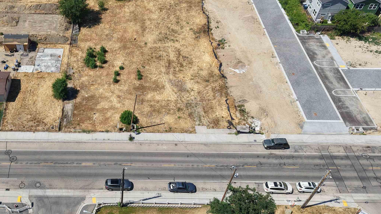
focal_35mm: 39
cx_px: 111
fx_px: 394
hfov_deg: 50.2
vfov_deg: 30.4
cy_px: 108
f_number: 1.8
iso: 140
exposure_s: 1/4000
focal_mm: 8.67
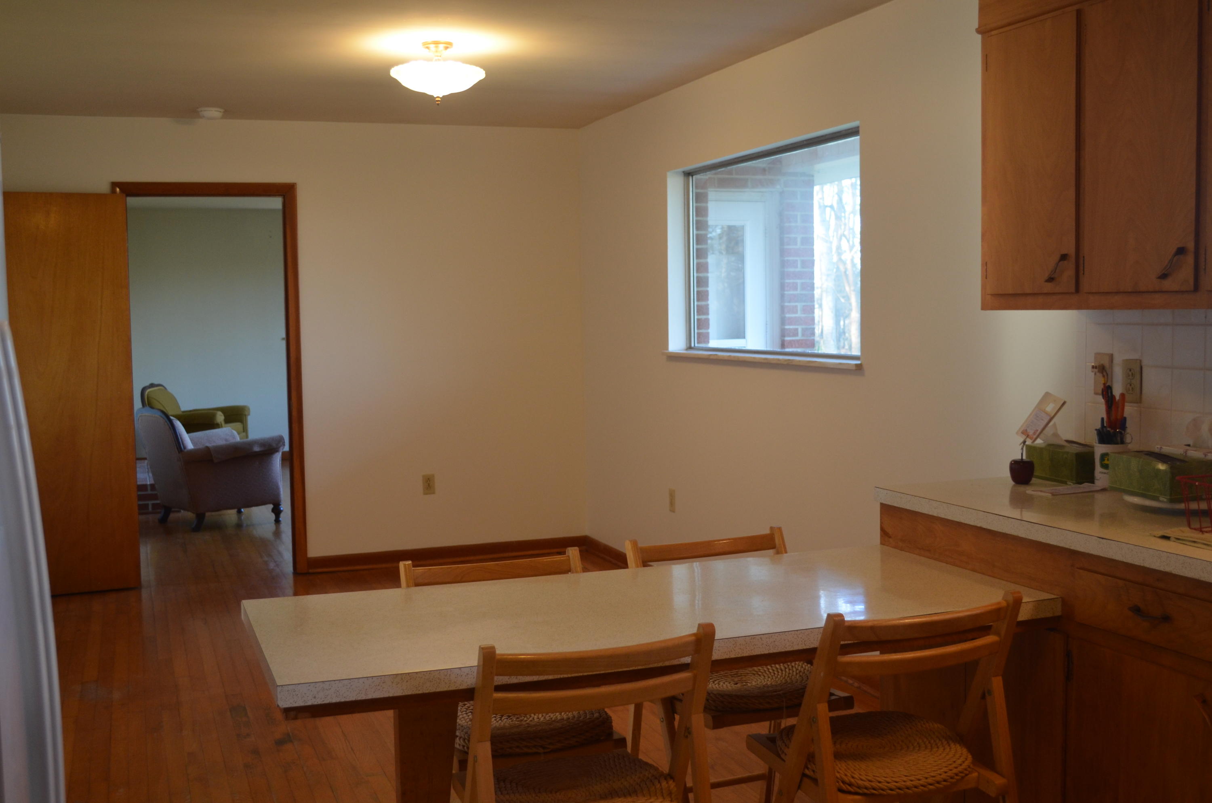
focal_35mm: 39
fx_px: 1310
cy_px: 402
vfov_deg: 34.1
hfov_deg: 49.6
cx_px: 606
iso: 640
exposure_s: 1/60
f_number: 4.2
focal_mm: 26
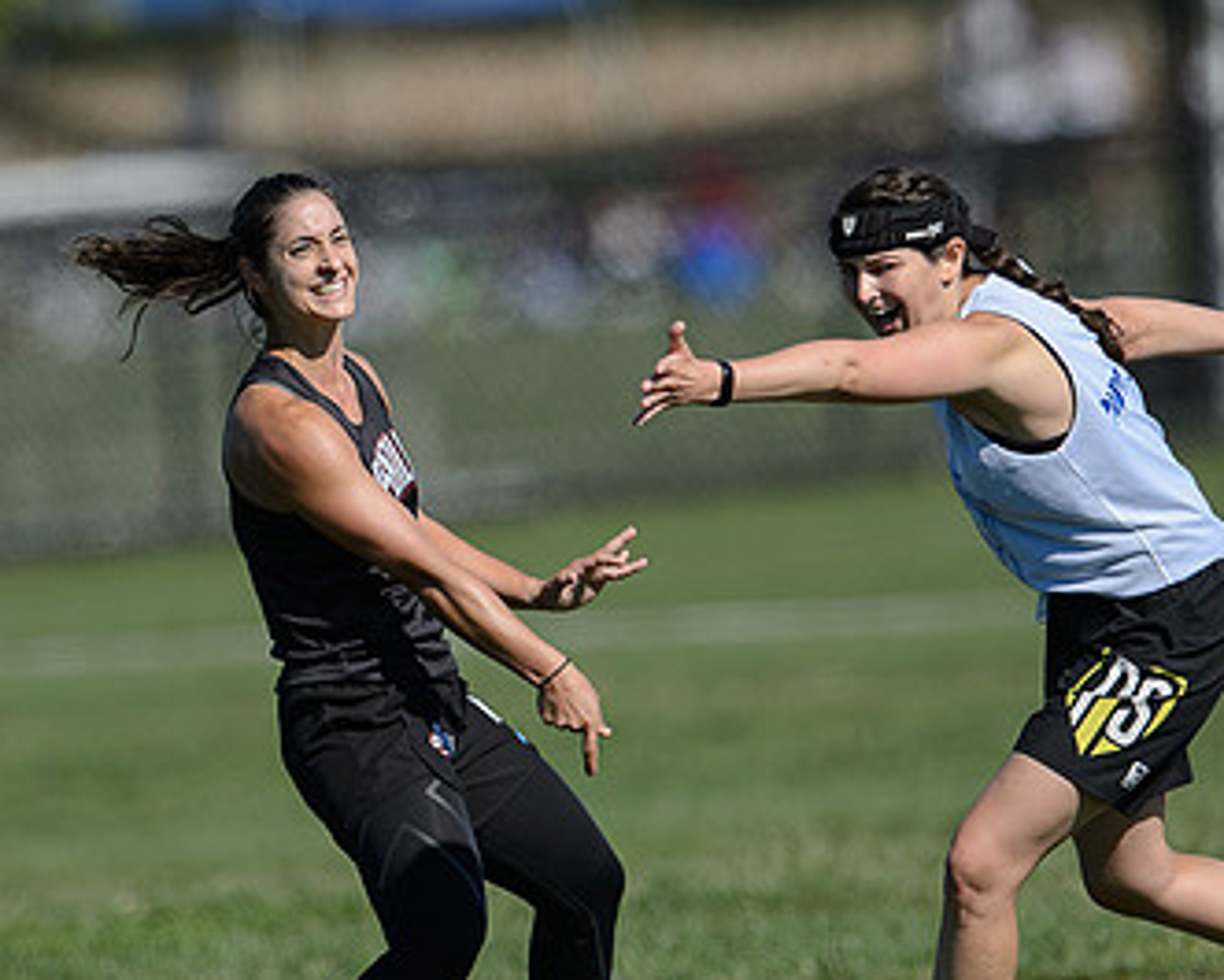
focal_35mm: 1008
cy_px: 357
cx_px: 451
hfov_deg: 1.9
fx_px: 36526
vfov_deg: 1.5
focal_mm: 400
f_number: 2.8
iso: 200
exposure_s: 1/4000
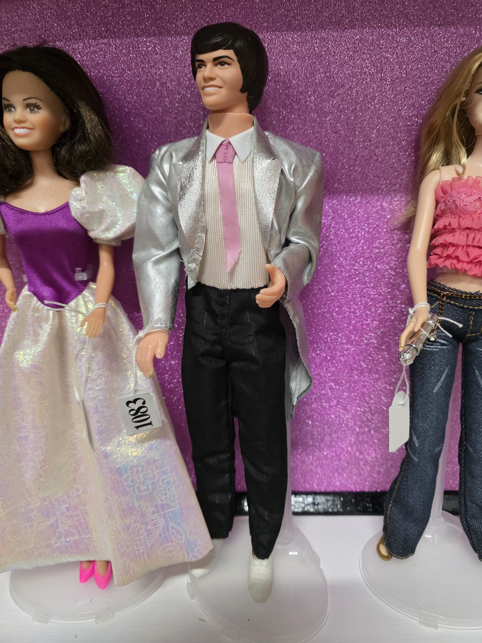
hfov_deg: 58.9
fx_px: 427
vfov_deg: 73.9
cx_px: 241
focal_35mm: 23
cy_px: 322
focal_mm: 6.3
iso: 1000
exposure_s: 1/100
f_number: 1.7
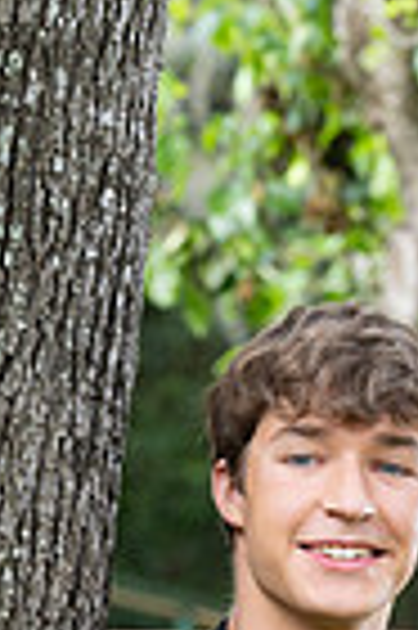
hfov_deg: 2.5
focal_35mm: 547
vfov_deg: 3.8
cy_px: 932
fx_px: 9550
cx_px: 207
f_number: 8
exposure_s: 1/100
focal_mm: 170
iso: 400
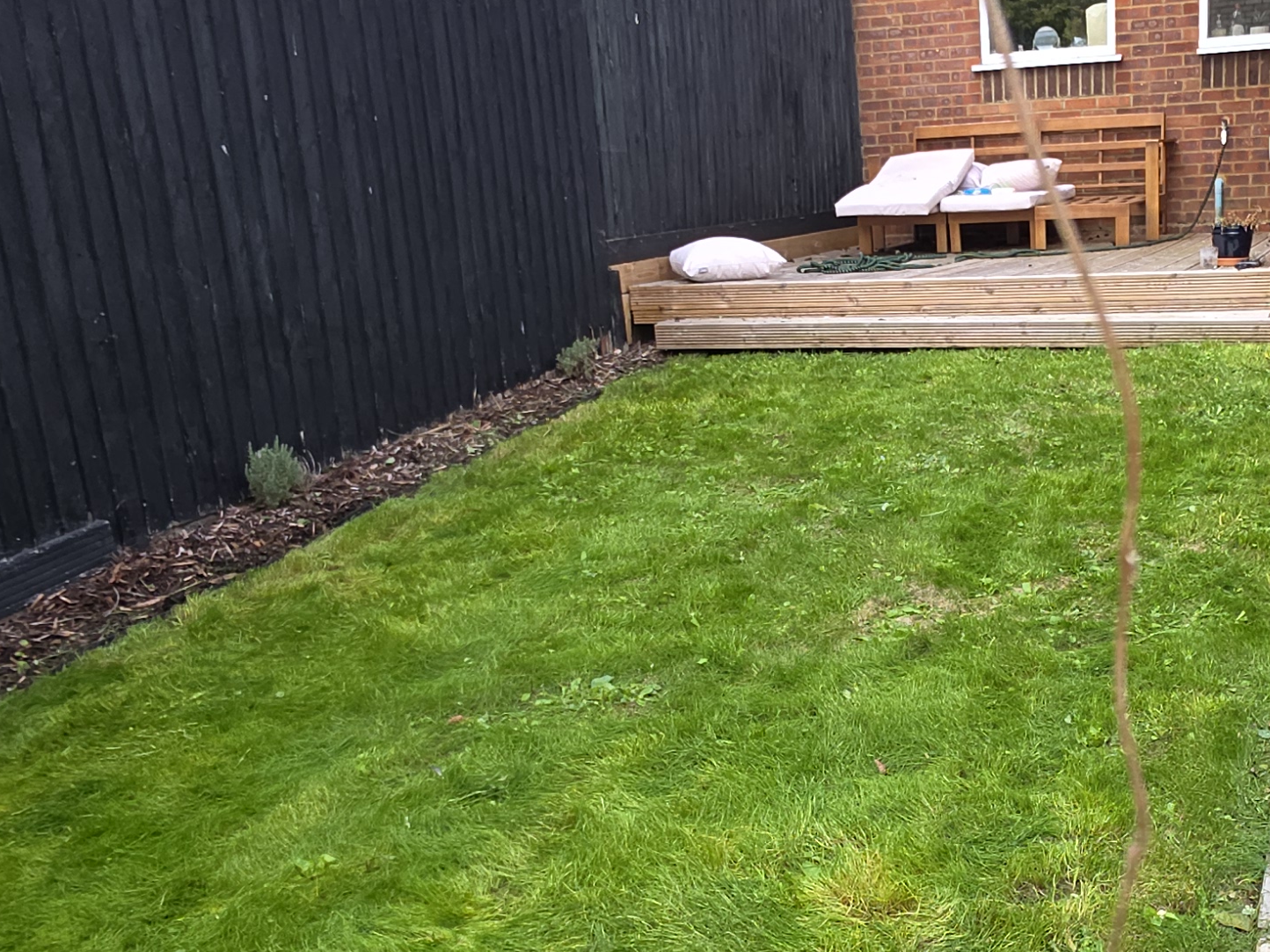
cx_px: 945
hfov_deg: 49.4
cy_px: 665
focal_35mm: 36
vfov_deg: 39.0
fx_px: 1321
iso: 20
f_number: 1.9
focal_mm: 2.2
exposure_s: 1/100
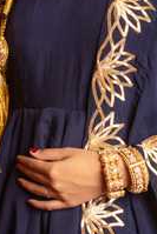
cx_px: 80
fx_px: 862
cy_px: 49
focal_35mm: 132
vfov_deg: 15.4
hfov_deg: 10.4
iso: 400
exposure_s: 1/160
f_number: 7.1
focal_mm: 50
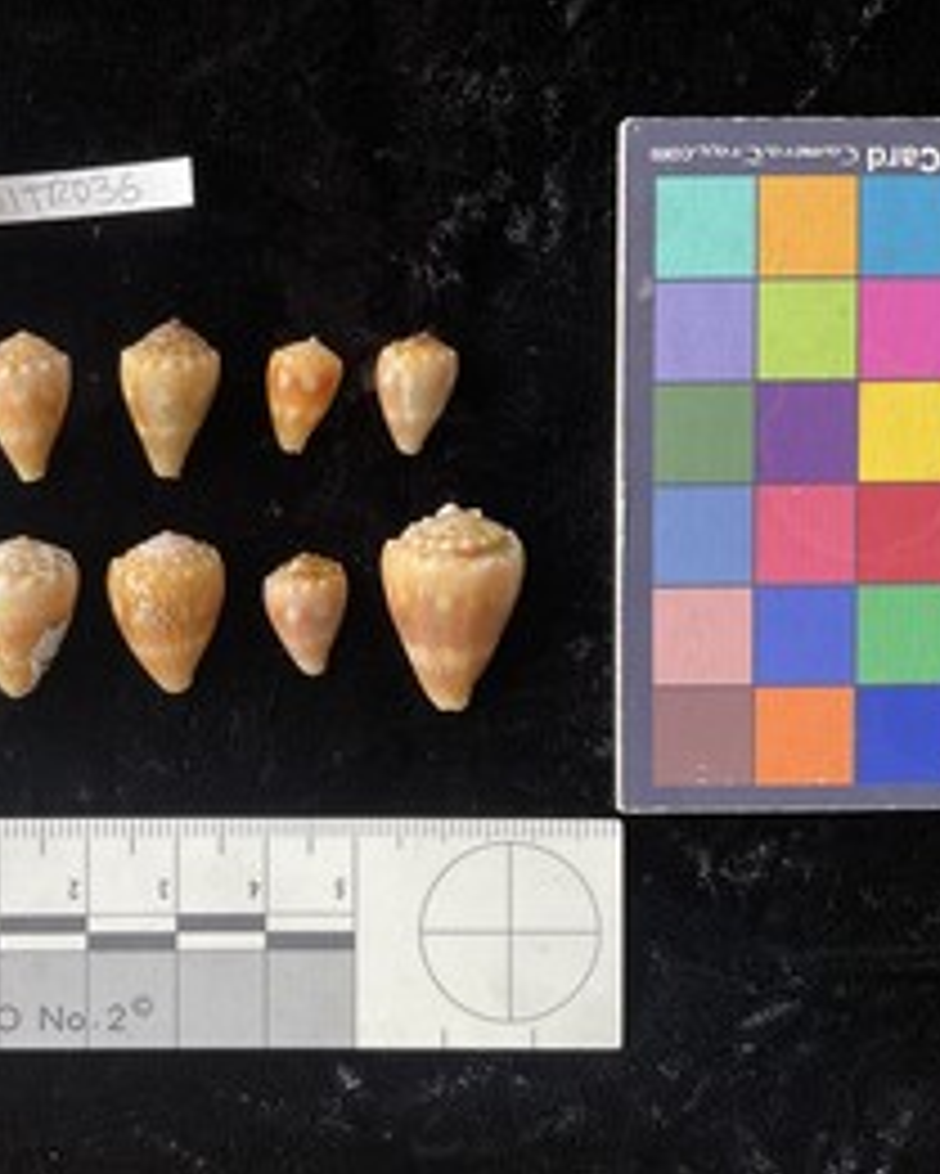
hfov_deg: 38.7
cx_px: 315
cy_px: 587
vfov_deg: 47.9
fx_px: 1321
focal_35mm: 38
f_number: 1.8
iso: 40
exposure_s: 1/120
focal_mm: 3
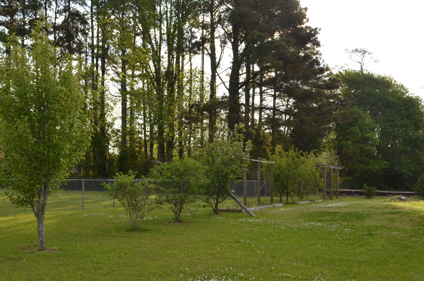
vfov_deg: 26.9
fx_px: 588
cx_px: 213
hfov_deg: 39.7
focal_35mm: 50
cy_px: 137
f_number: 5.6
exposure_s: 1/200
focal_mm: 24
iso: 100
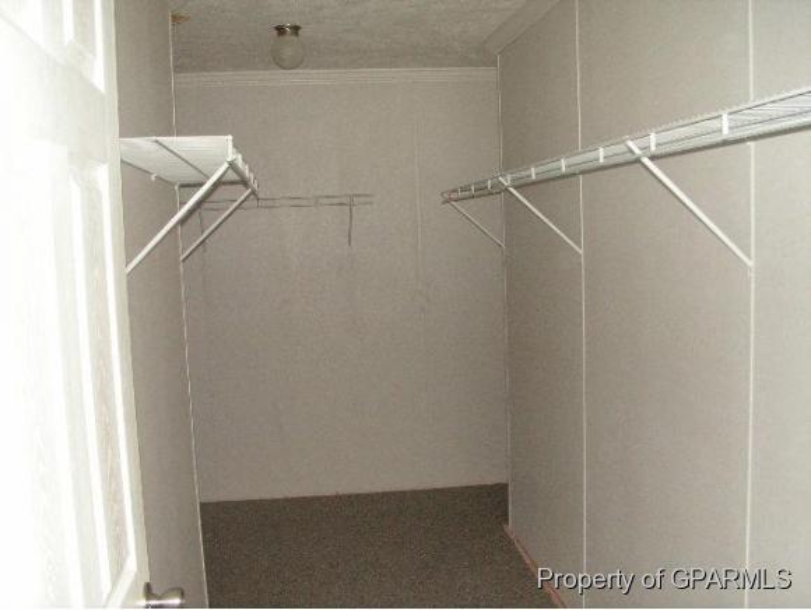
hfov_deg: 51.3
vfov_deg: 39.7
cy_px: 305
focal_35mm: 36
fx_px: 844
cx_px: 406
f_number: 3.2
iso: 160
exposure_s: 1/40
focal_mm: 6
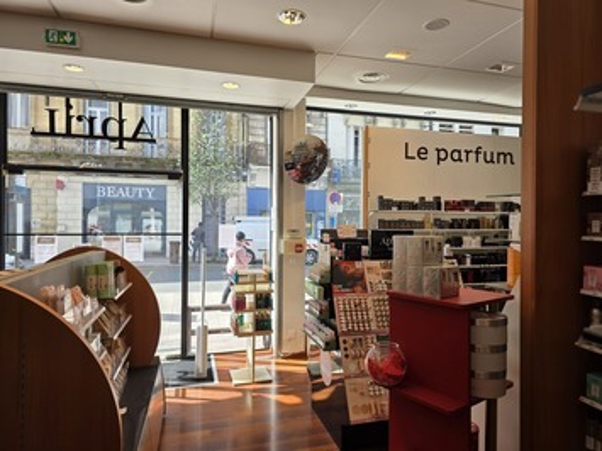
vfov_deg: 58.9
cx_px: 301
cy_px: 226
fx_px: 400
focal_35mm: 23
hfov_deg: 73.9
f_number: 1.7
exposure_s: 1/140
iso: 12
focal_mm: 6.3
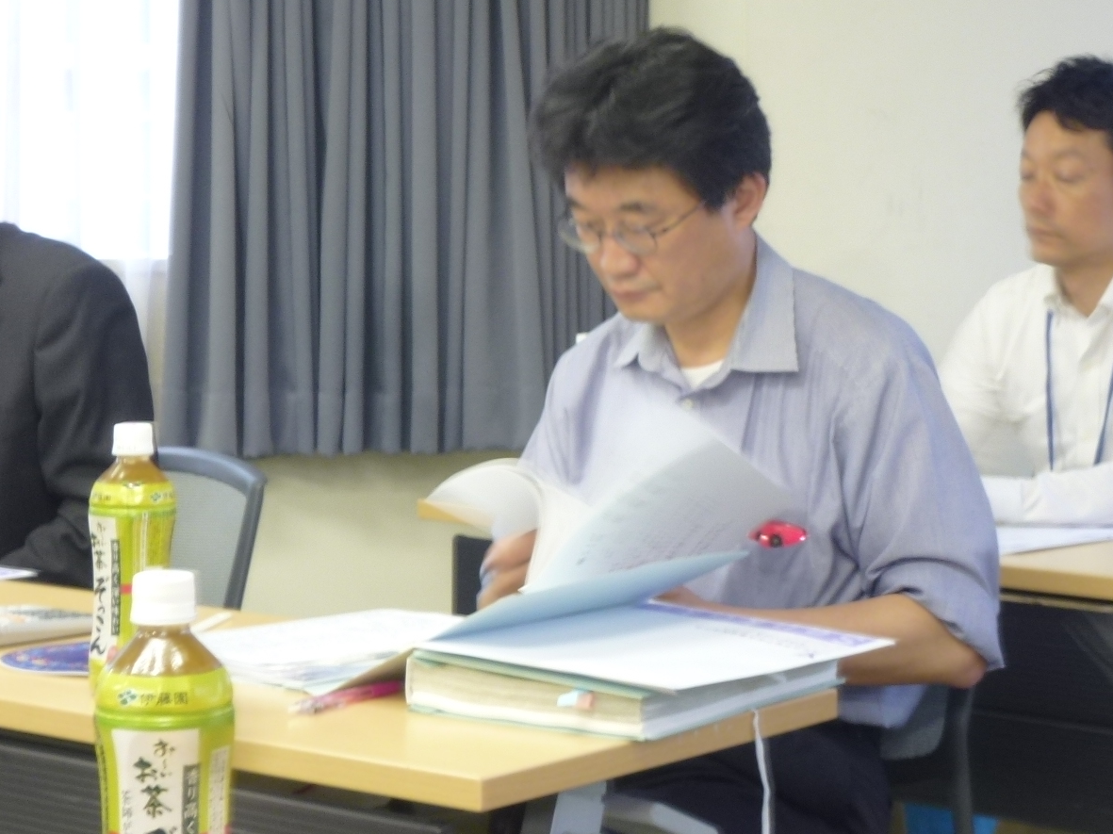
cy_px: 236
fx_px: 2732
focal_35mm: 85
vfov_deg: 17.3
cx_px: 548
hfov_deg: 23.0
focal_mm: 8.7
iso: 100
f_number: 4.1
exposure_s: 1/5
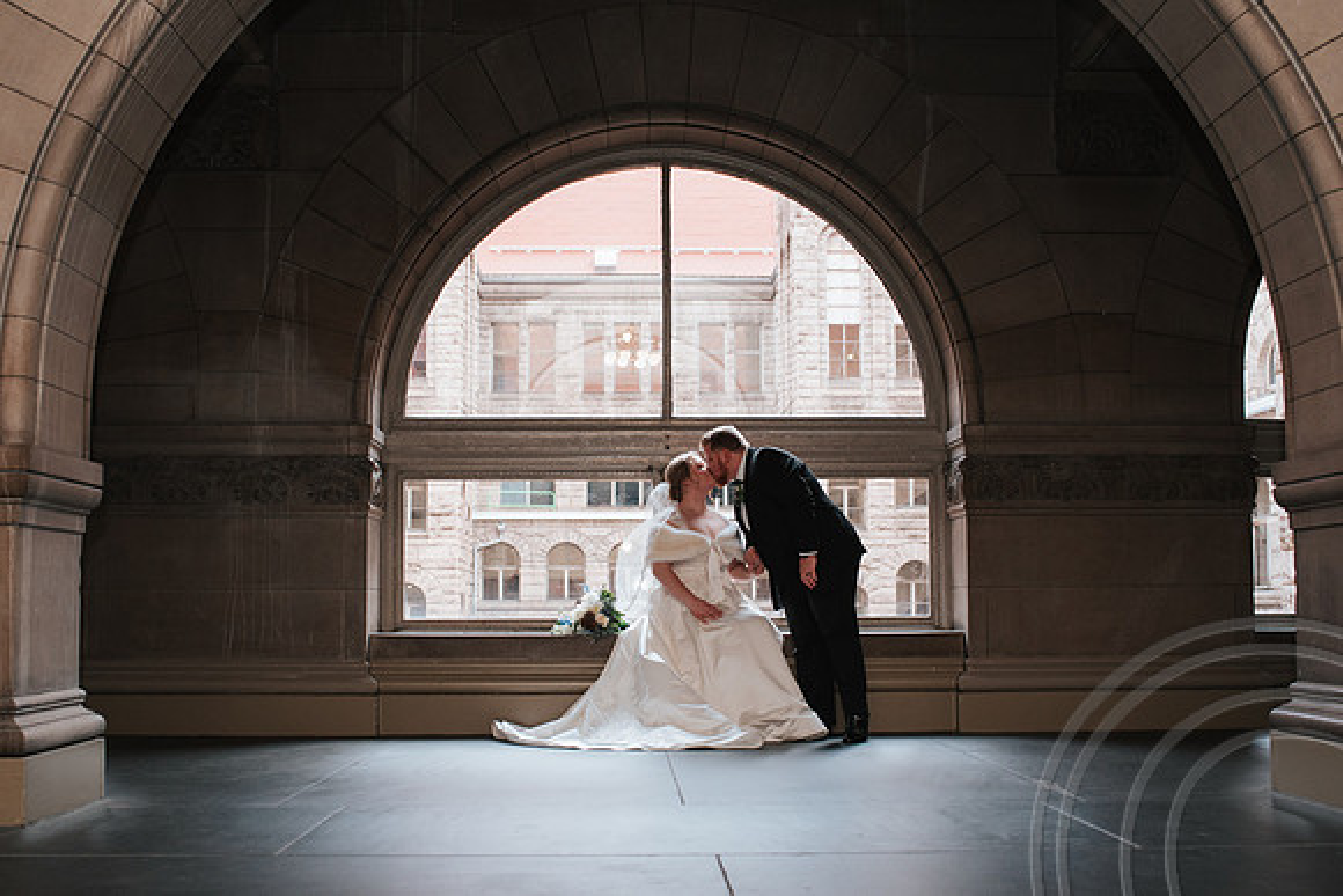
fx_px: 1499
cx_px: 661
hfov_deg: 48.2
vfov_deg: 33.2
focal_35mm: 40
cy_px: 507
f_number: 3.5
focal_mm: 35
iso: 800
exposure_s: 1/200
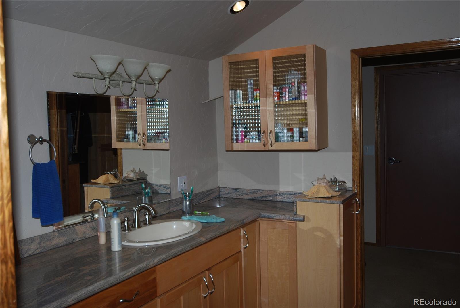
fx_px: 441
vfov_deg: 38.4
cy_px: 154
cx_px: 230
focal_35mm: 34
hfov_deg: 55.1
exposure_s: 1/60
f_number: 5.6
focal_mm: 23
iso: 200
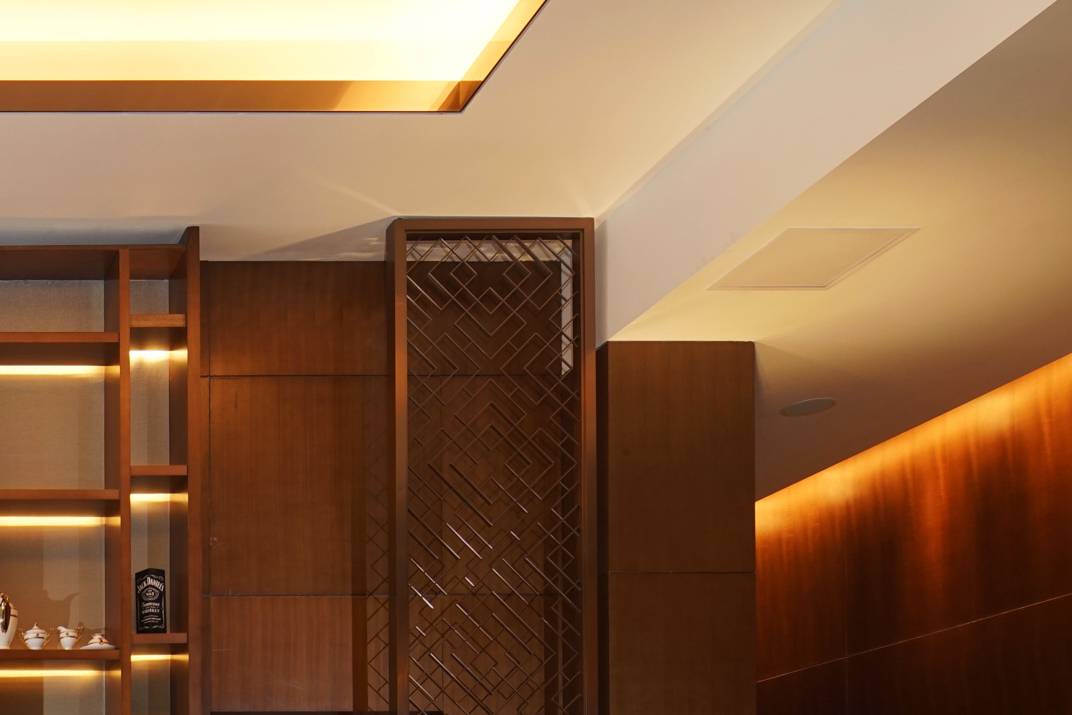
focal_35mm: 47
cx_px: -192
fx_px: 1400
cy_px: 618
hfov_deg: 34.3
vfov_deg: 27.8
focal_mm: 17
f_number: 8
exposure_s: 1/13
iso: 200
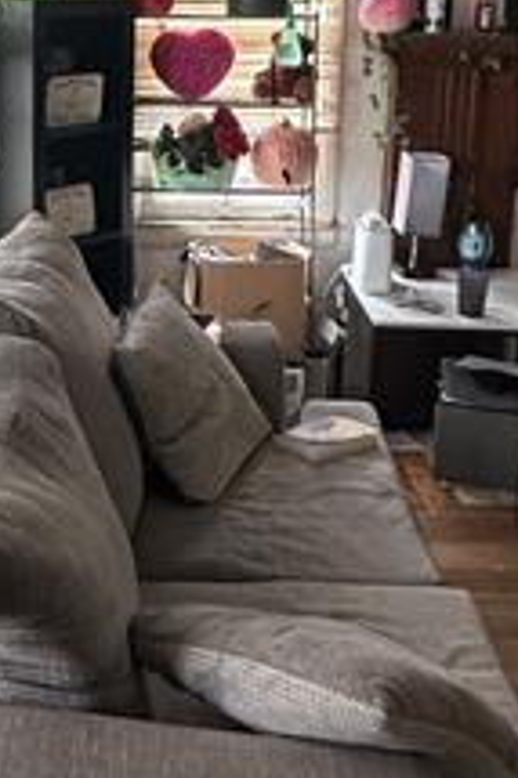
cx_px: 98
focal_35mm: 52
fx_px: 1124
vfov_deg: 37.2
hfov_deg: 25.5
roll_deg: -1.4
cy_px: 181
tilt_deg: -10.6
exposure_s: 1/96
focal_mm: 2.22
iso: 320
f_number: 2.2
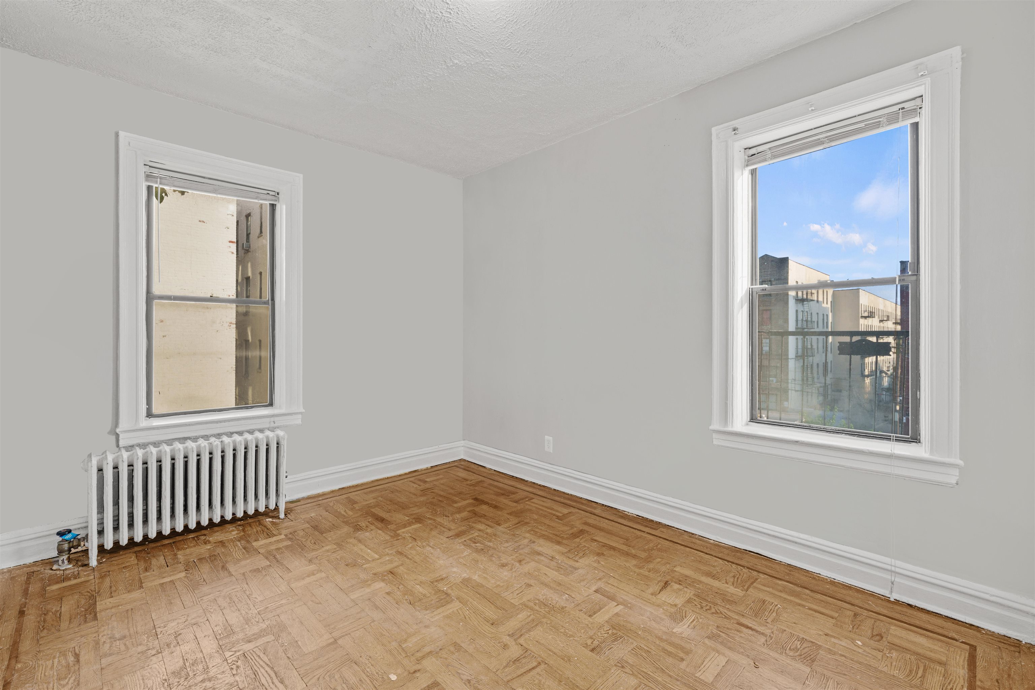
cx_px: 518
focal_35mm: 15
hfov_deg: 100.4
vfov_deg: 77.3
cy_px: 345
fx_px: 431
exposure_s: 1/6
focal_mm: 15
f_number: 8
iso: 640
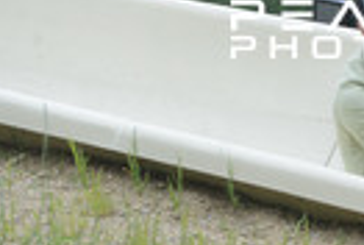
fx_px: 6020
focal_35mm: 594
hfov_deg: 3.5
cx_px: 522
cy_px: 230
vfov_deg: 2.3
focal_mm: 195
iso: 500
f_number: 6.3
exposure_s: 1/640
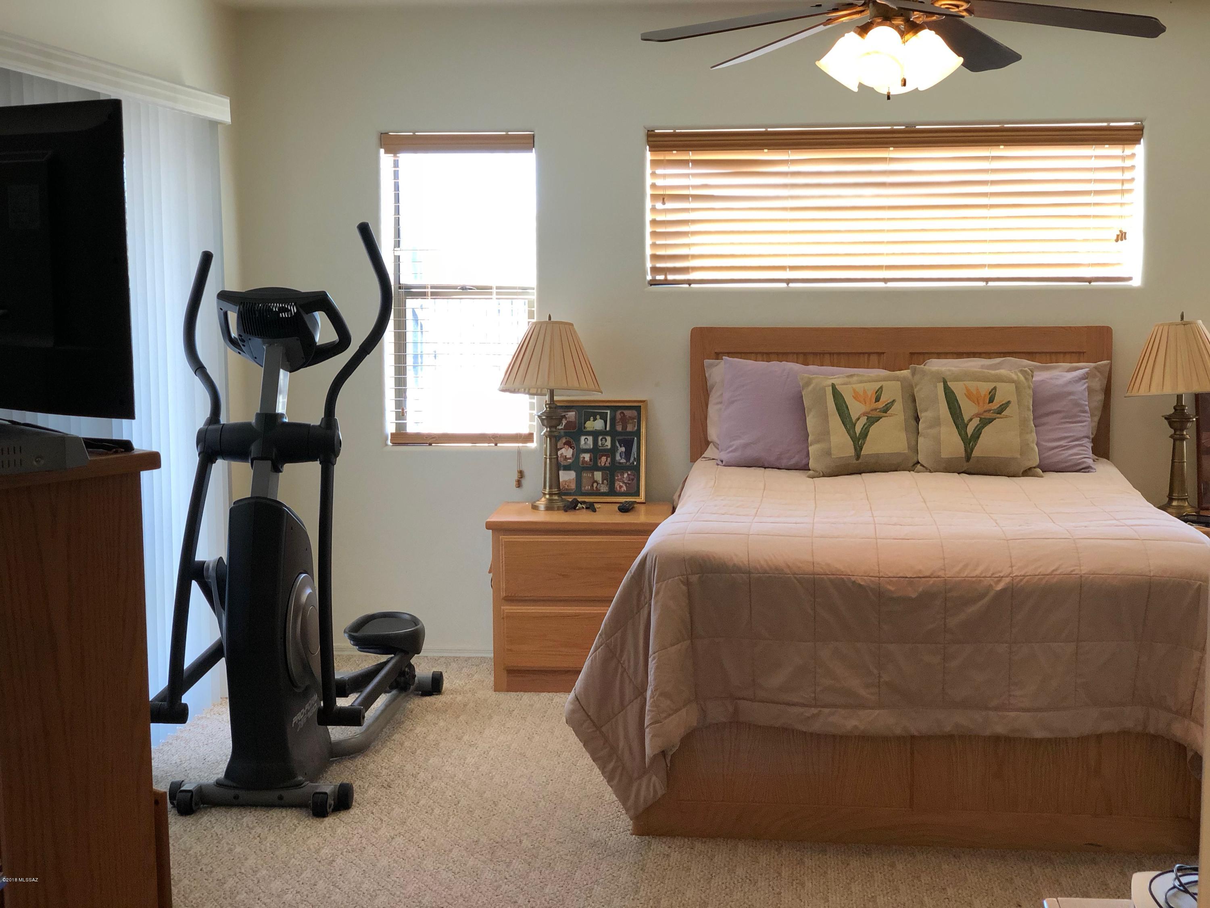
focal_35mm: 52
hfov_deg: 36.8
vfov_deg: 28.0
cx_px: 605
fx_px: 1818
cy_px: 454
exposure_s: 1/60
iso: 64
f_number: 2.4
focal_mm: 6
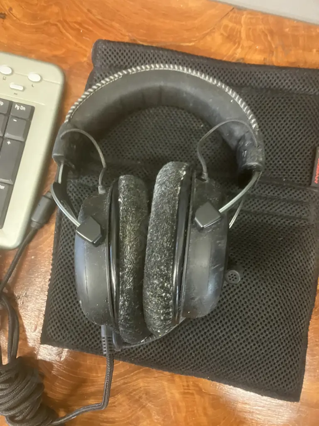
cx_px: 160
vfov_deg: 63.4
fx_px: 344
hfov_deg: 49.7
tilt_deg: -83.0
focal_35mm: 28
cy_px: 213
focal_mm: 3.99
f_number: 1.8
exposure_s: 1/25
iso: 500
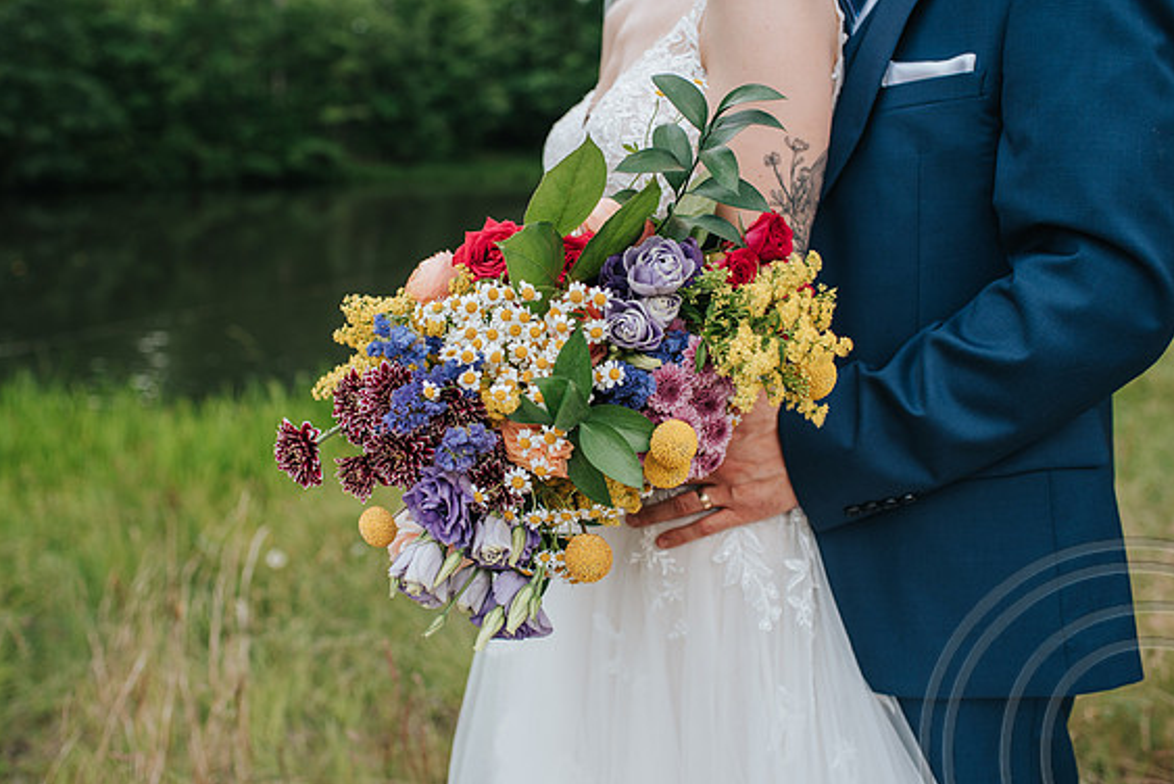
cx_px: 571
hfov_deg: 50.7
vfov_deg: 35.1
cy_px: 370
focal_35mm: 38
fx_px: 1240
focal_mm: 35
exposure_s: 1/800
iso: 200
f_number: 3.2
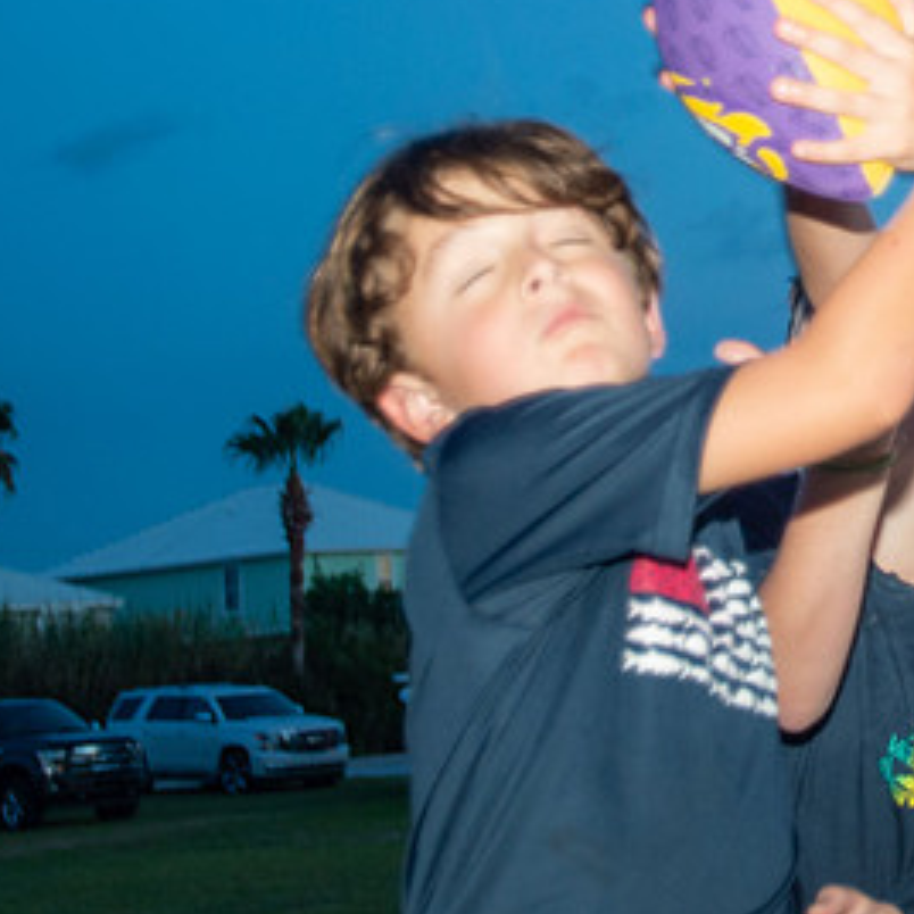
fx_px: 2748
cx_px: 1085
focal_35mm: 92
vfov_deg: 18.5
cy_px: 34
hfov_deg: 18.0
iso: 640
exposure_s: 1/100
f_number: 2.8
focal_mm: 28
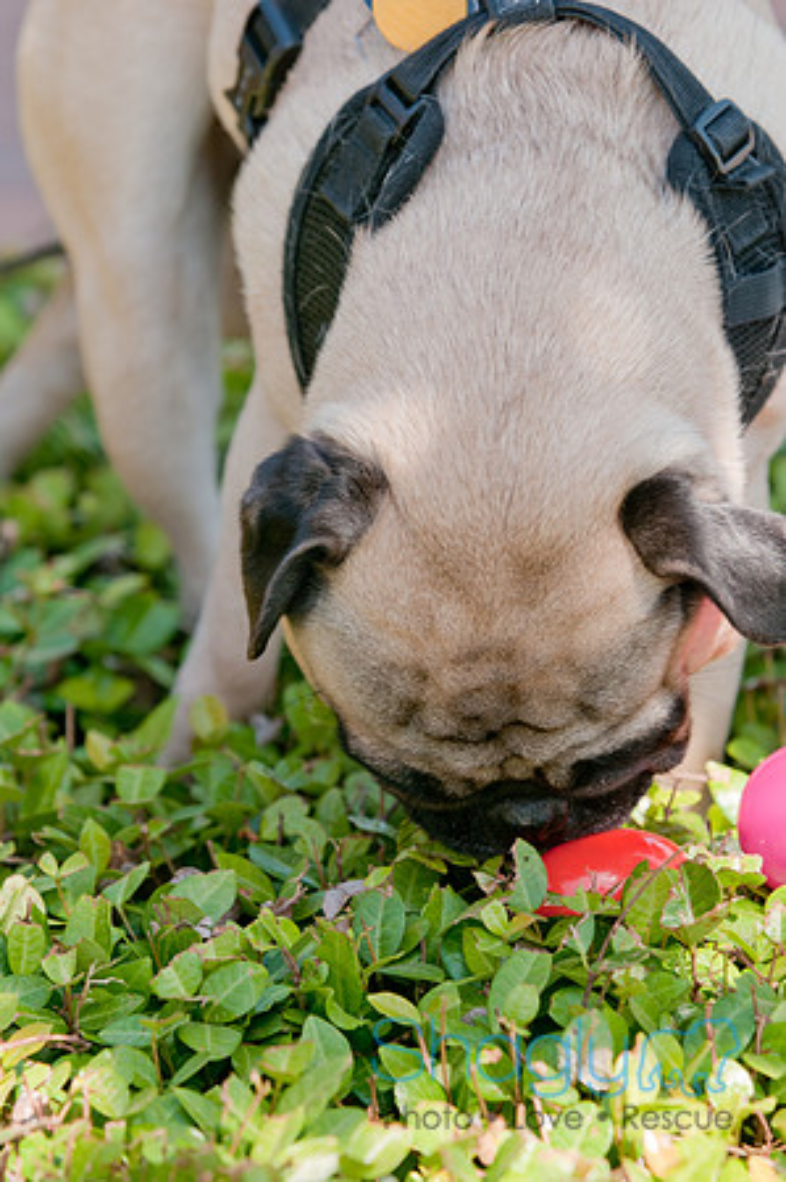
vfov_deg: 10.6
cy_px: 591
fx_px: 6401
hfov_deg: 7.0
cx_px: 393
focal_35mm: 195
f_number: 5
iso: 200
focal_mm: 130
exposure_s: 1/400
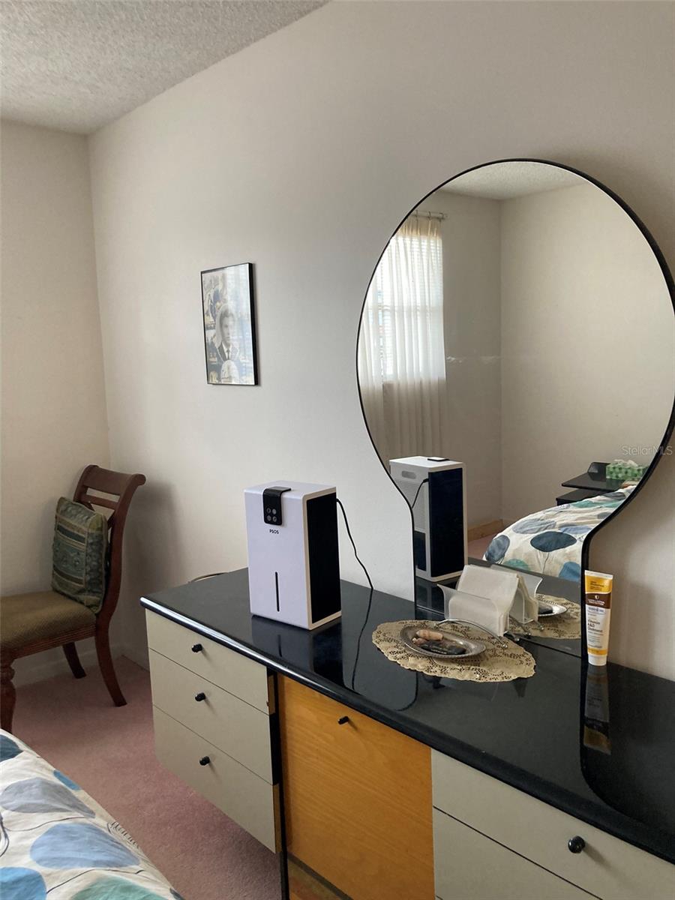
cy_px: 450
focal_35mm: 28
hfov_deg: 49.7
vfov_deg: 63.4
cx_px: 338
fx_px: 728
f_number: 1.8
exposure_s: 1/60
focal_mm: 3.99
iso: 160
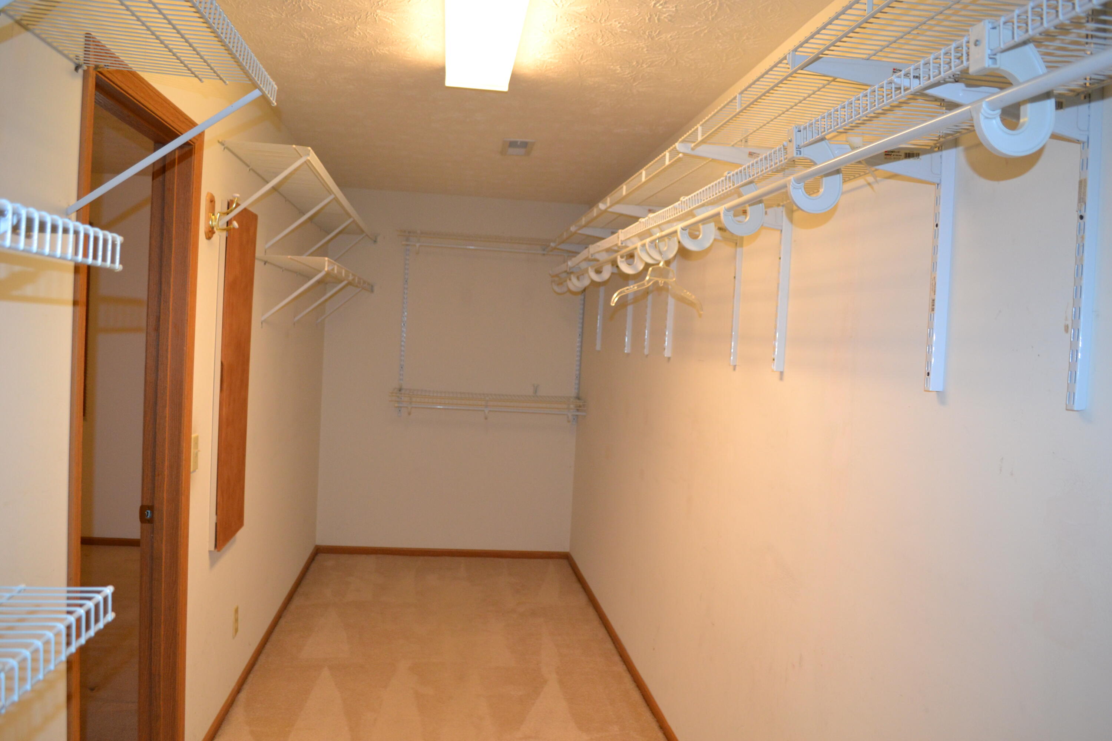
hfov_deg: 67.4
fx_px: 834
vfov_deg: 47.9
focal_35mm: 27
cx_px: 556
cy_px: 370
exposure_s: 1/60
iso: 900
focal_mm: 18
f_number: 3.5
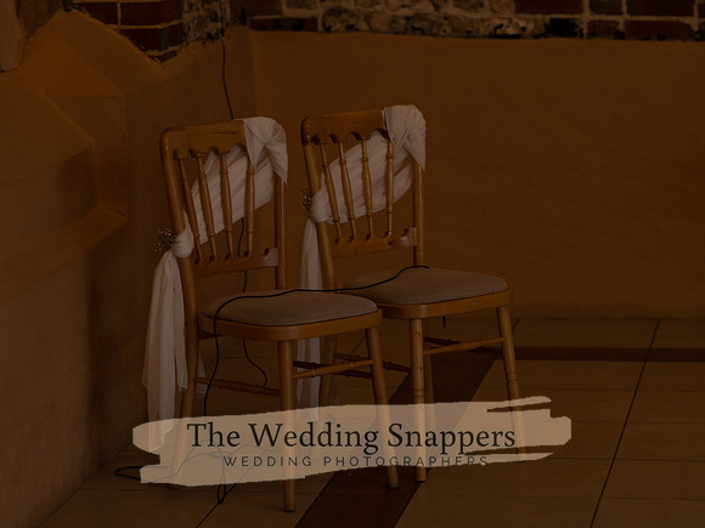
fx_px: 2974
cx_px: 352
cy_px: 264
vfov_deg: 10.2
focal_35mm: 146
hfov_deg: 13.5
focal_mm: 135
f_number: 3.5
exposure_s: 1/80
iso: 125
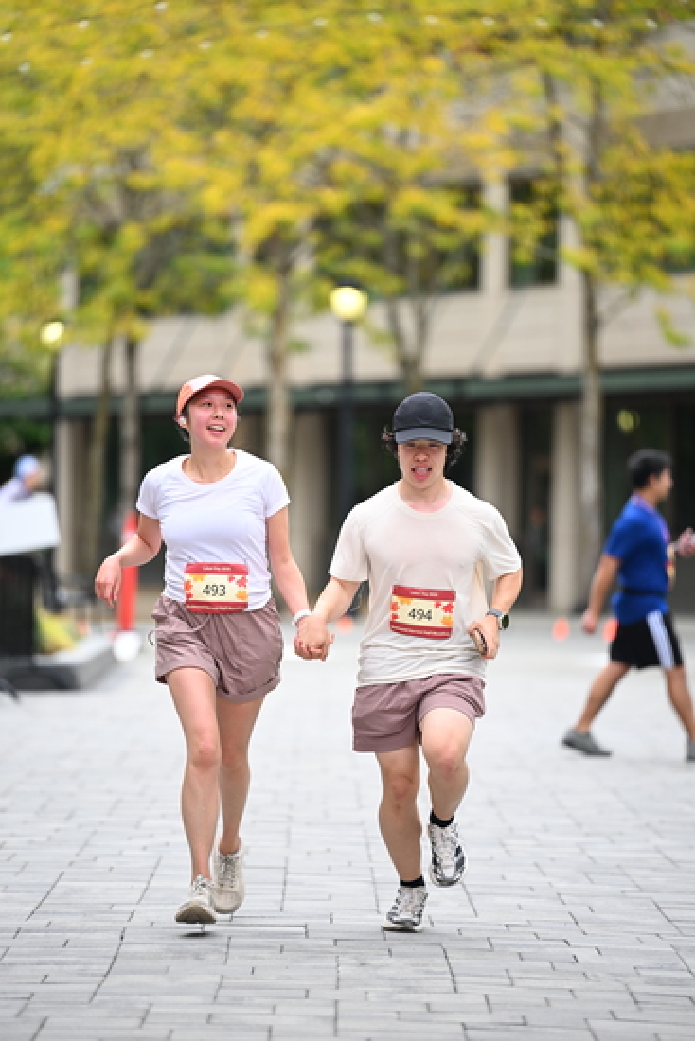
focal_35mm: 200
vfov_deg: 10.3
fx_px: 5788
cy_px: 520
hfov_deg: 6.9
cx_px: 348
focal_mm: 200
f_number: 2.8
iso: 640
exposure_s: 1/1600
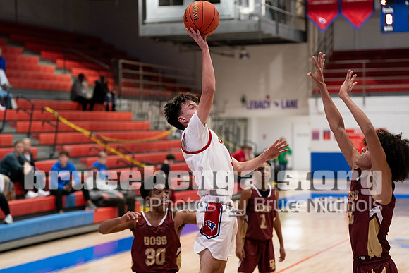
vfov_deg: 14.6
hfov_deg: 21.7
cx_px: 204
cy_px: 136
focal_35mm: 94
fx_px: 1069
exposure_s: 1/1000
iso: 4000
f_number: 2.8
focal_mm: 91
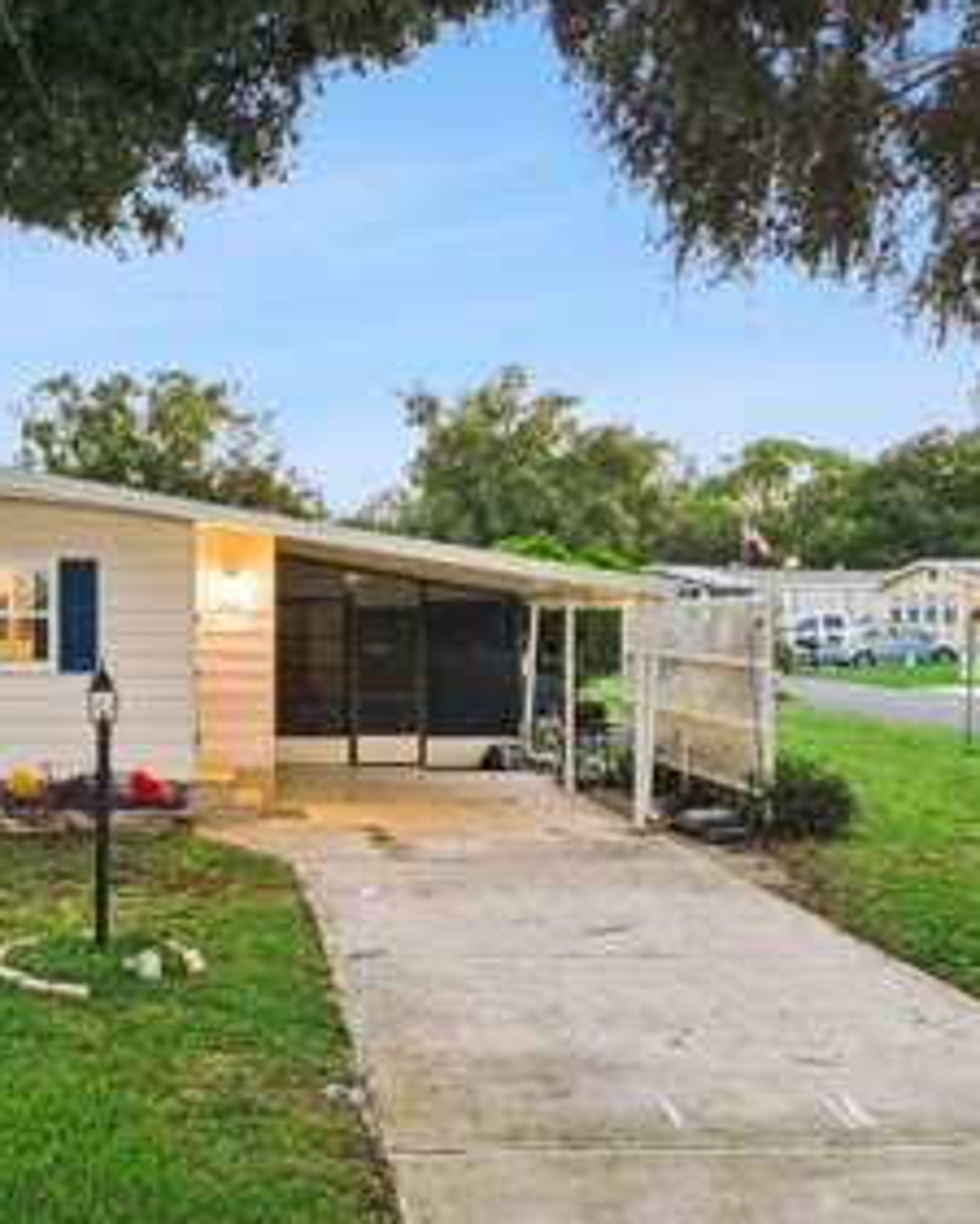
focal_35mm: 40
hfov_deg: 36.0
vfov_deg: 45.8
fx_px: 1449
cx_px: 187
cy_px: 623
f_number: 2.8
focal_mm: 4.5
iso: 540
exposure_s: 1/8
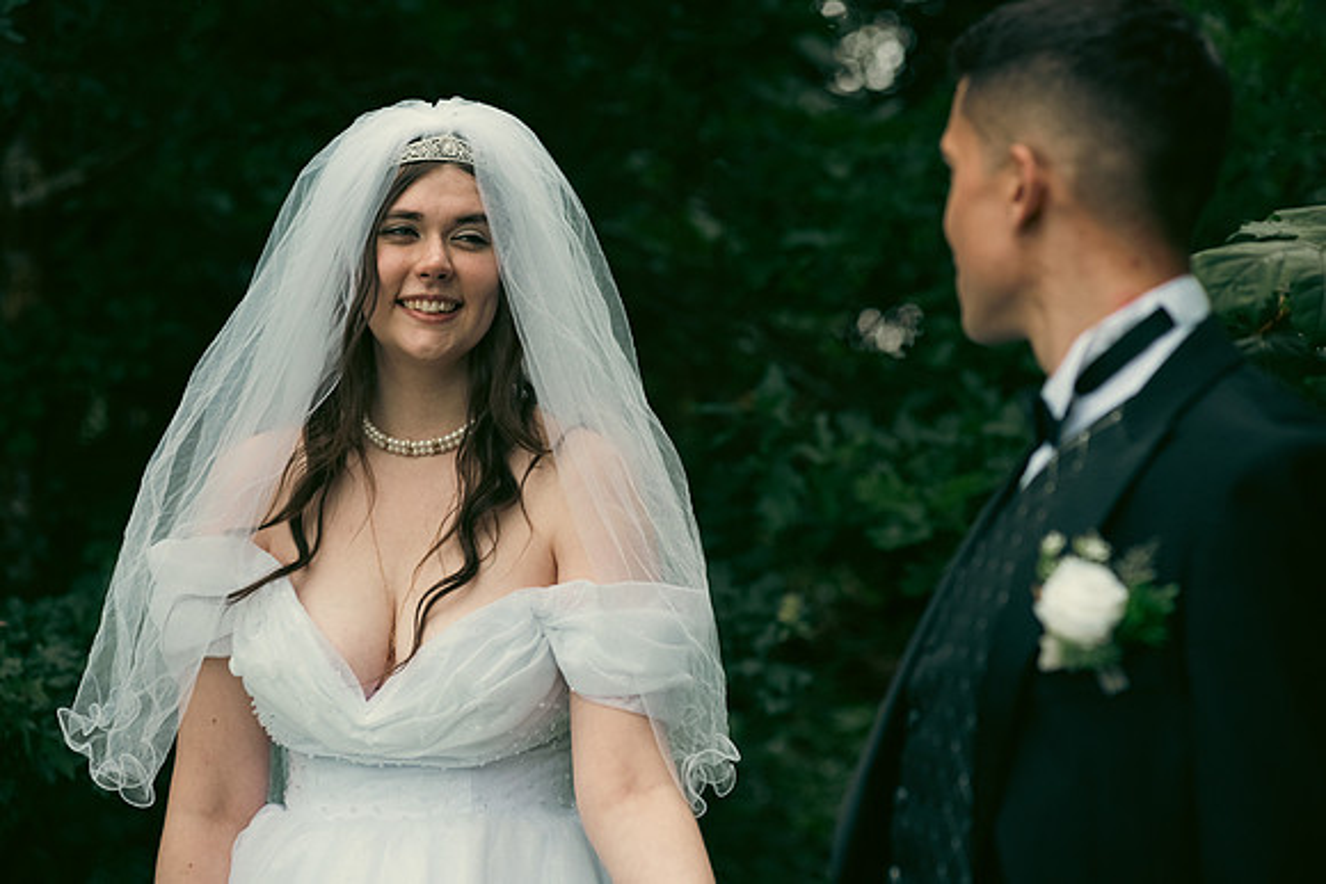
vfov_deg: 11.4
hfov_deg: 17.1
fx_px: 4421
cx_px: 663
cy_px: 442
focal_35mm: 120
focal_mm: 120
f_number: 3.5
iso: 800
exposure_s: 1/160
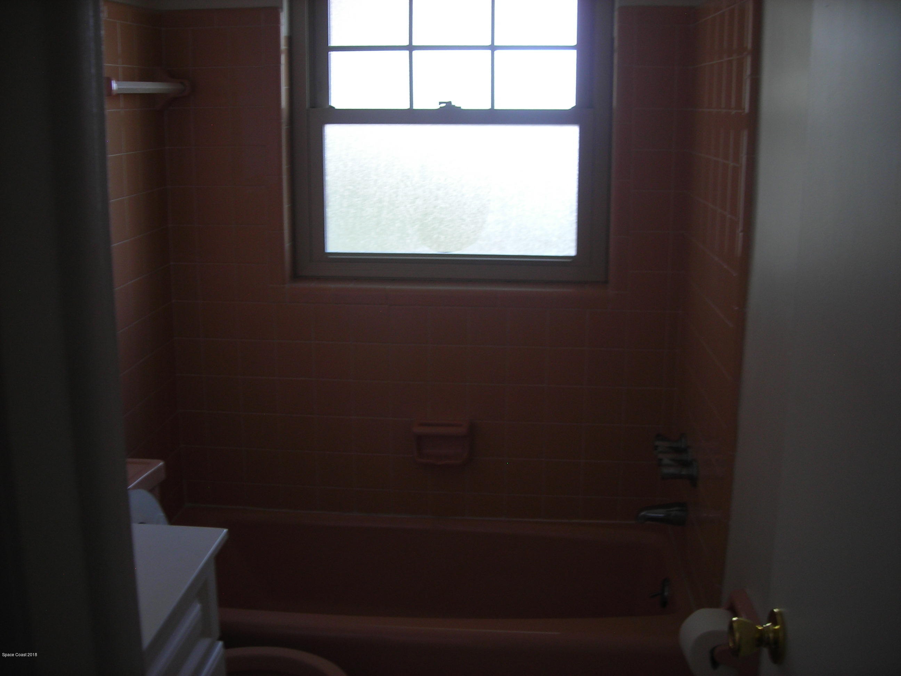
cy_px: 338
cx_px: 450
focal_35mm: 38
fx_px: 989
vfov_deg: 37.7
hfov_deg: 49.0
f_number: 3.2
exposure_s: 1/8.6
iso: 50
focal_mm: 6.3
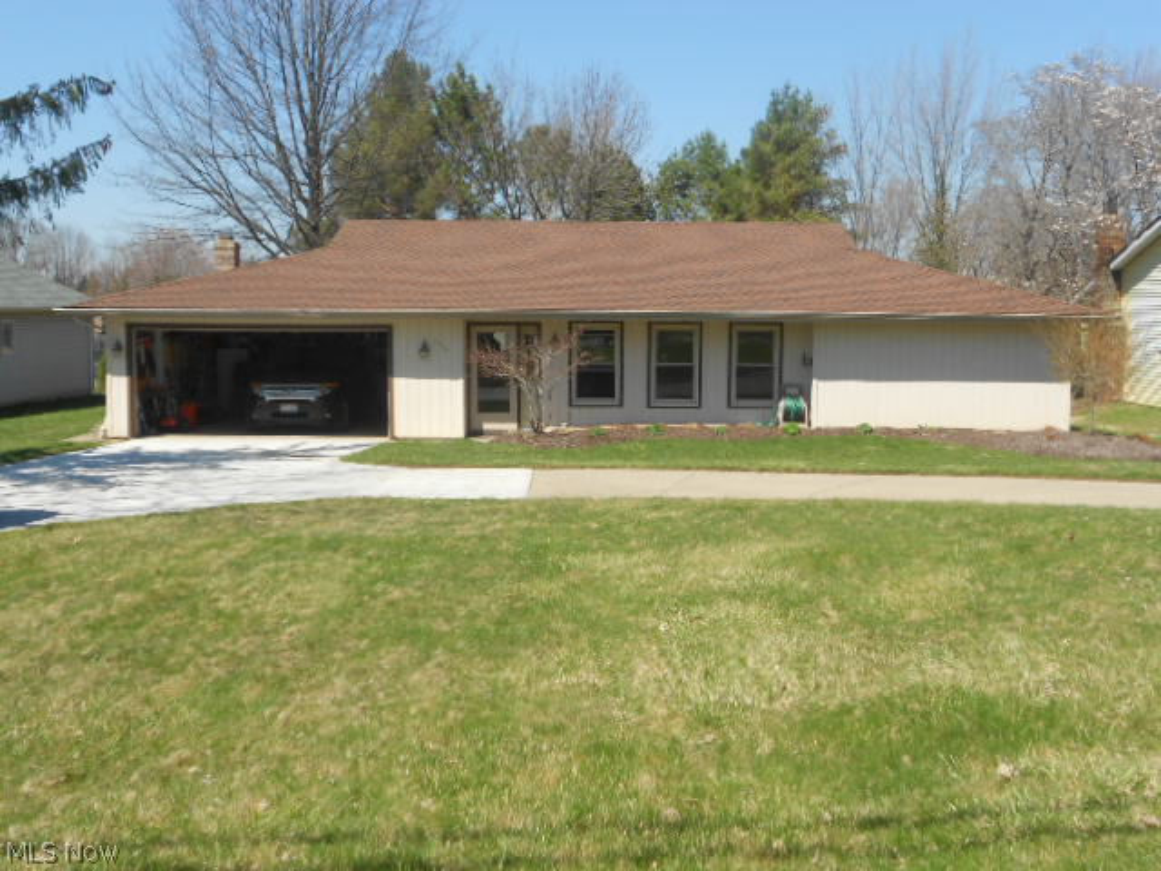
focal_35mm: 37
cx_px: 580
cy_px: 436
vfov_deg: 38.7
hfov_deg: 50.1
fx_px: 1241
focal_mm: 6.7
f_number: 3.9
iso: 80
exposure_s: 1/640
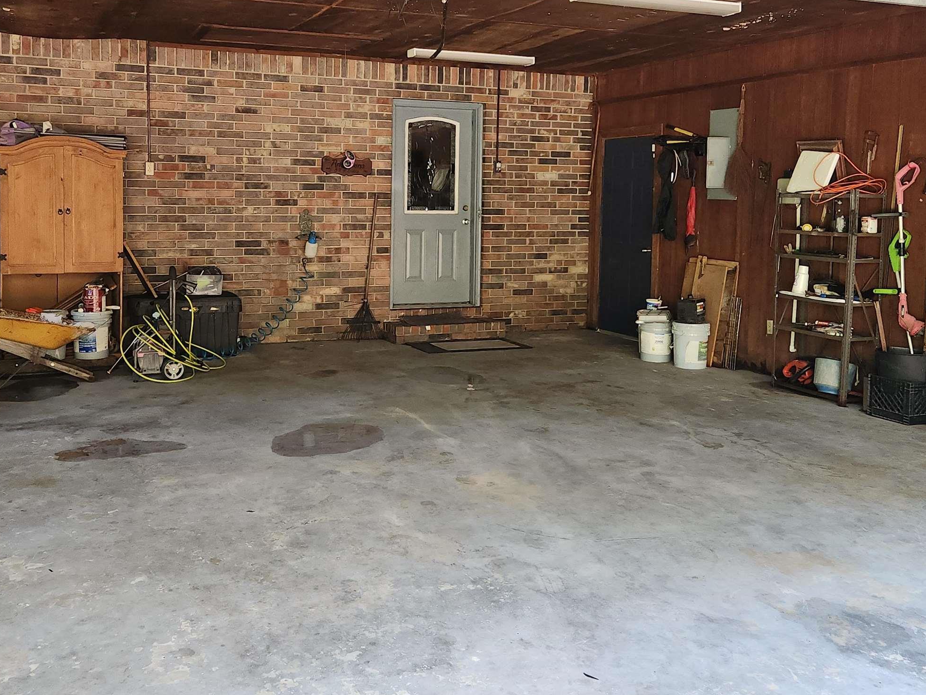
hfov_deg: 51.3
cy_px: 246
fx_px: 963
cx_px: 431
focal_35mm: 36
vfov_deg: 39.3
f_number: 1.8
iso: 125
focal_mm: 5.4
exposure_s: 1/60
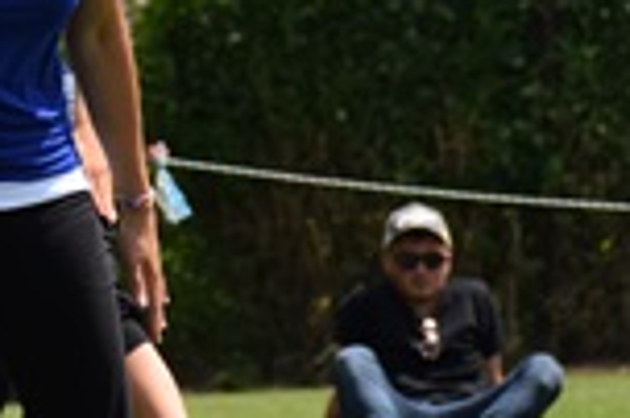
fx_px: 11048
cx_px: 41
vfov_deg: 2.2
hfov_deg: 3.3
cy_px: -85
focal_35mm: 632
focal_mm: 100
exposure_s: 1/1600
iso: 400
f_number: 6.3
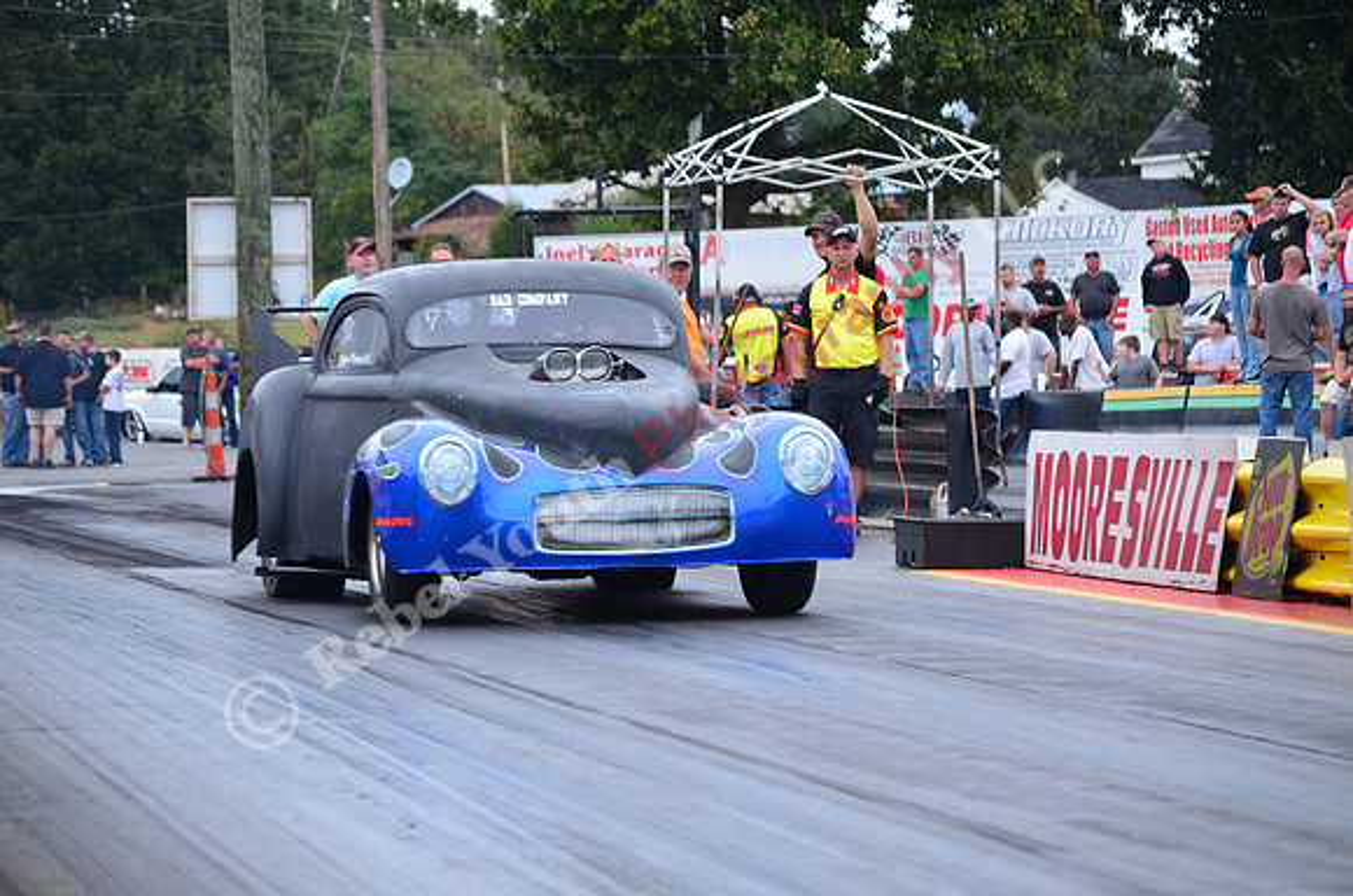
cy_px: 448
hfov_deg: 12.5
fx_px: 6188
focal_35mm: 165
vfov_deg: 8.3
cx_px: 676
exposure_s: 1/320
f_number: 4.5
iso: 1000
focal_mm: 110
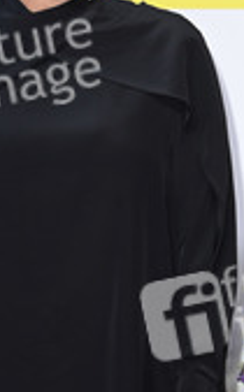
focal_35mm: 198
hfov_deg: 6.6
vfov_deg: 10.6
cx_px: 49
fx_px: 2116
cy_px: 190
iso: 640
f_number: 6.3
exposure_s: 1/250
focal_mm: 82
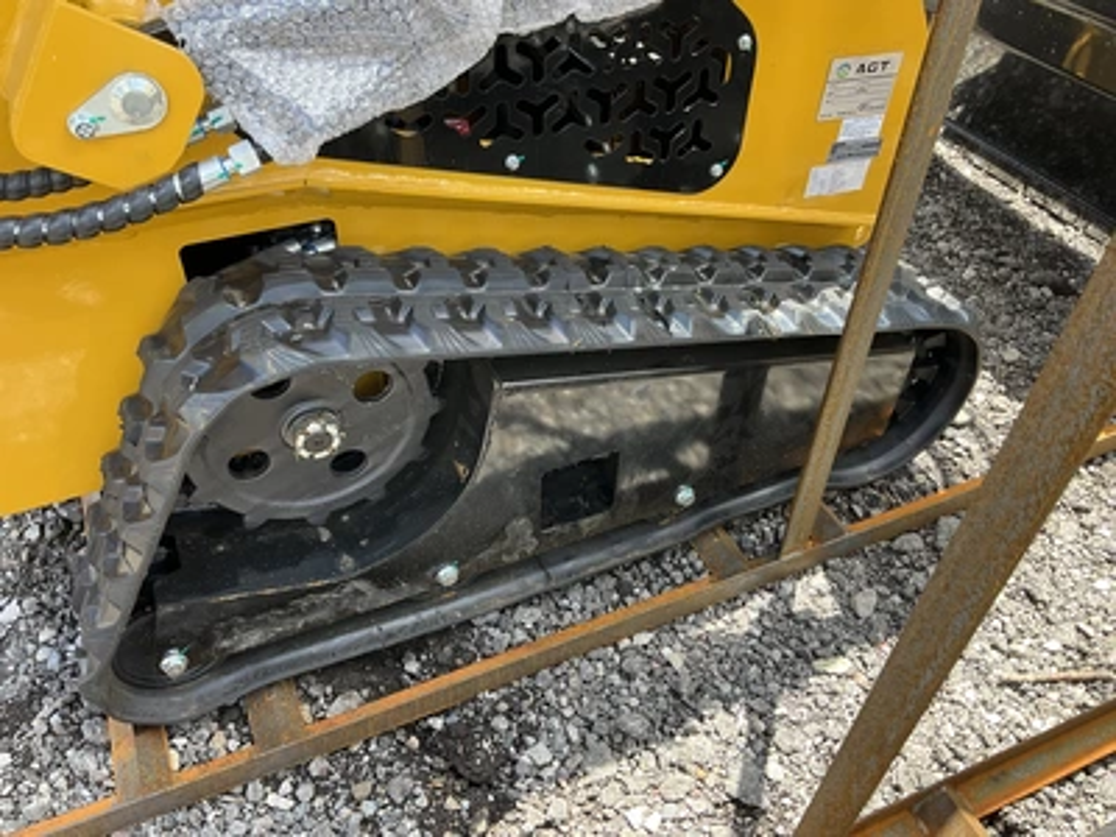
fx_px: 935
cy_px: 418
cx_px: 558
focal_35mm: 29
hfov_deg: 61.7
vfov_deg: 48.2
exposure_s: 1/172
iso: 25
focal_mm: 3
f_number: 1.8
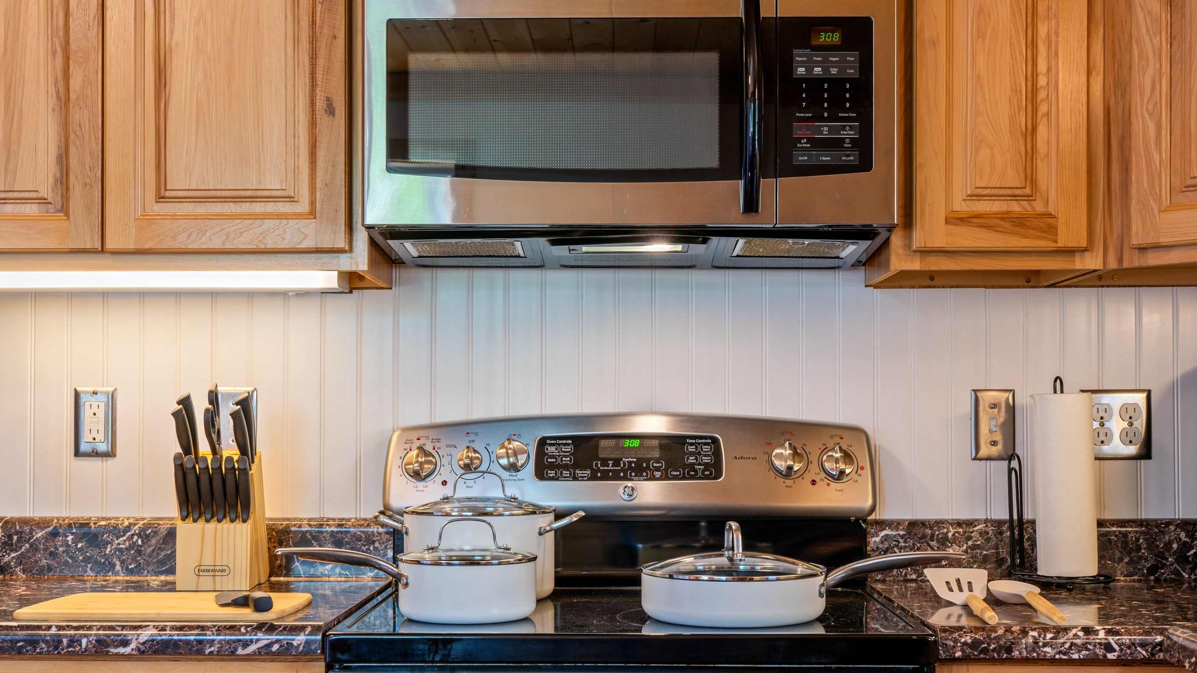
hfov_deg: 44.6
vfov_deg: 26.0
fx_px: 1460
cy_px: 362
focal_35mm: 46
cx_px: 593
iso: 250
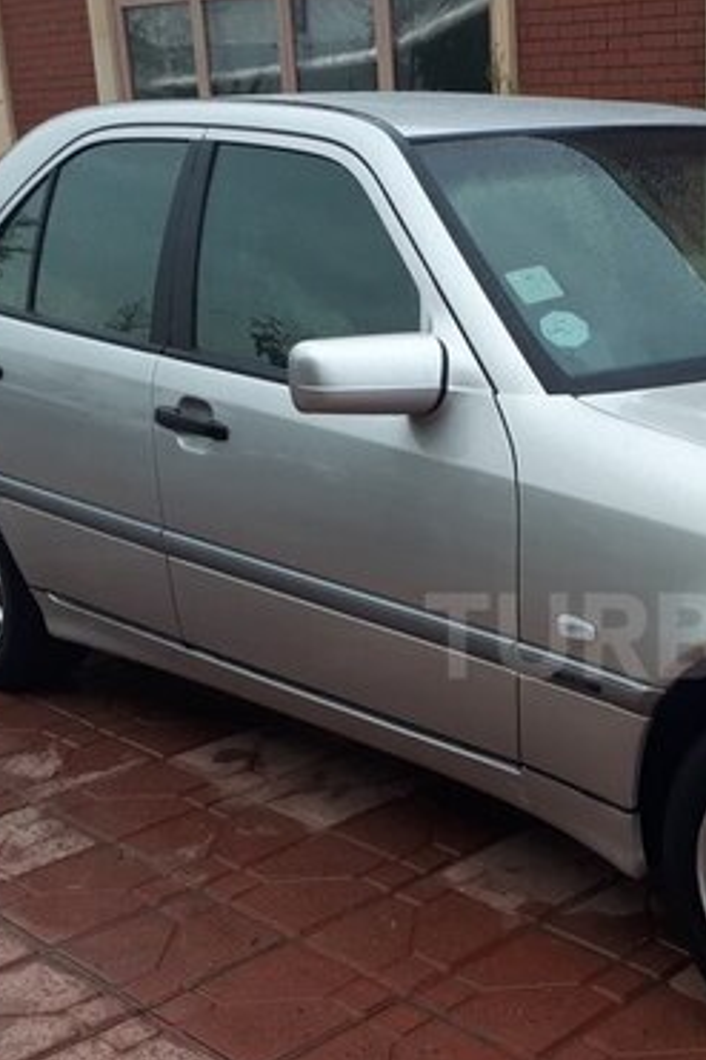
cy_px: 636
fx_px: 1472
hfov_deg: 25.5
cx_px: 717
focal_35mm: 50
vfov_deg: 39.4
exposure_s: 1/33
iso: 64
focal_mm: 3.6
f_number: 1.9
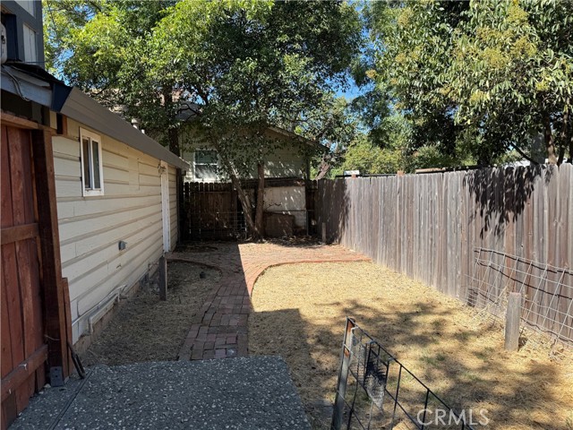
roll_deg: +0.4
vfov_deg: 56.8
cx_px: 286
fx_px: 397
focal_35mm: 24
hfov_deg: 71.6
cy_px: 215
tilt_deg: -3.9
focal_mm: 6.76
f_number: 1.78
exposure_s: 1/1618
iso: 80
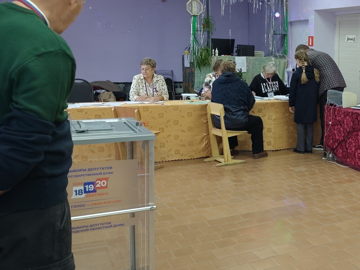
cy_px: 116
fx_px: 458
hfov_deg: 39.1
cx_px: 341
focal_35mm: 44
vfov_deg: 32.8
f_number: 1.65
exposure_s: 1/50
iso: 400
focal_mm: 6.19
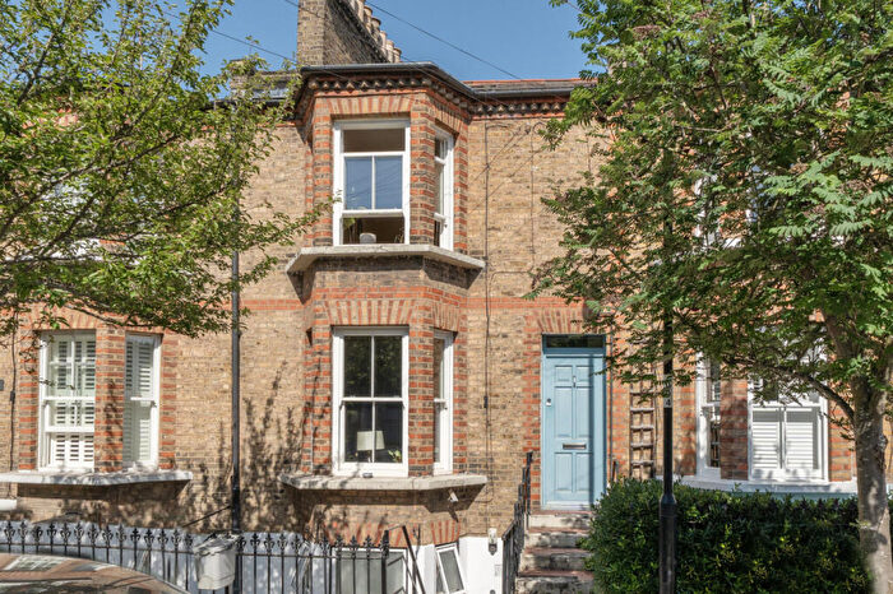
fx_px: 620
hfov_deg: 71.5
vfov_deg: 51.2
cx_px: 446
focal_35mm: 25
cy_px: 297
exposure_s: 1/1600
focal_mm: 17
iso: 400
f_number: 8
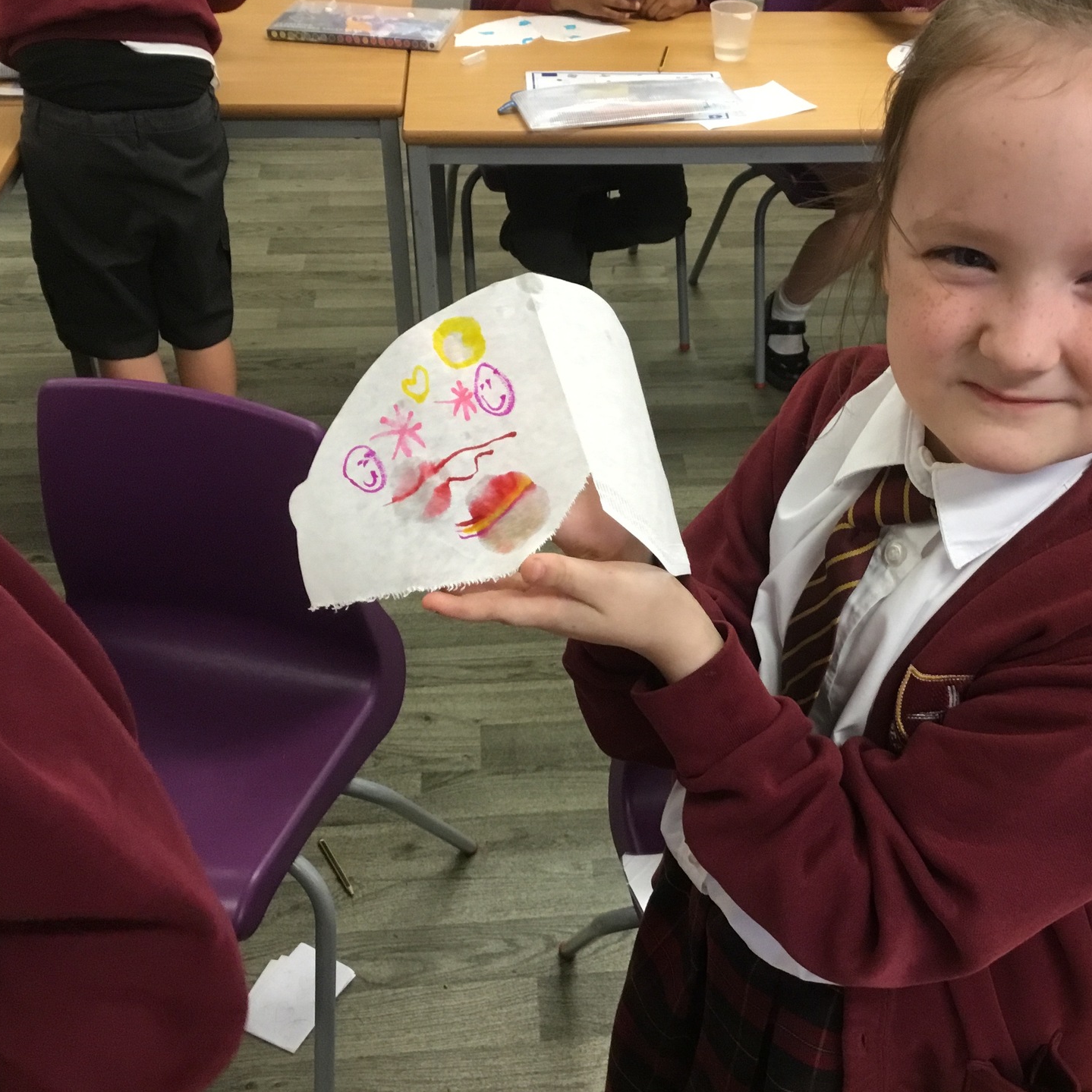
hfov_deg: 42.7
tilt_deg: -36.6
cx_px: 638
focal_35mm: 39
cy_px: 571
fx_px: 1392
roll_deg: -3.2
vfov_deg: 42.8
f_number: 2.4
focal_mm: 3.3
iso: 160
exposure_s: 1/33
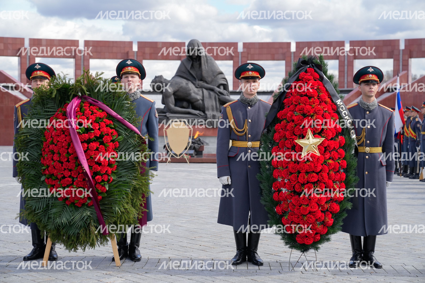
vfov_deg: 21.2
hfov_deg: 31.4
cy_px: 142
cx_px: 212
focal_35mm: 64
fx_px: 755
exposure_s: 1/1000
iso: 320
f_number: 4.5
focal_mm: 64
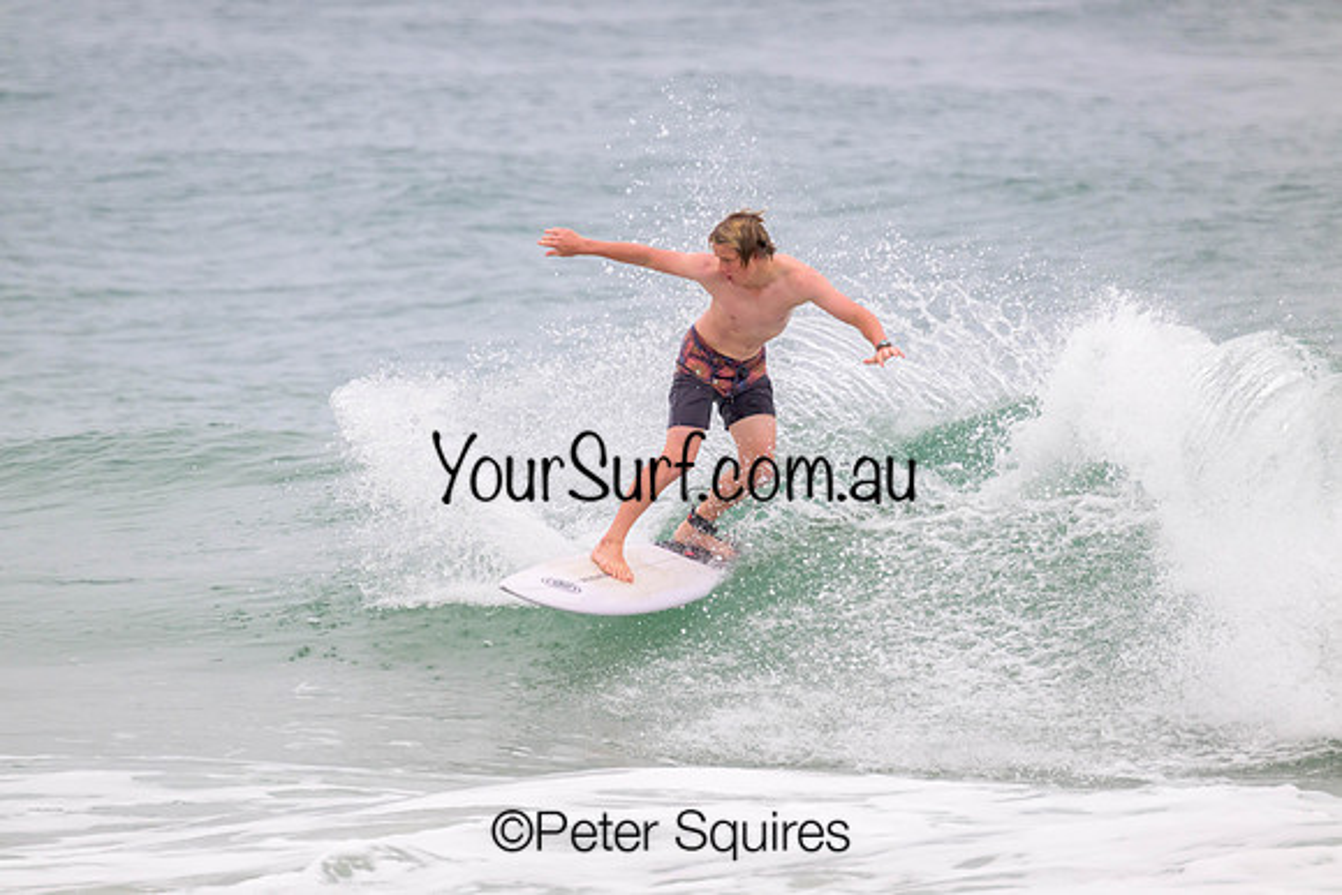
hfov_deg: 2.6
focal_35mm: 800
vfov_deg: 1.7
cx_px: 671
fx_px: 29828
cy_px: 448
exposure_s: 1/2000
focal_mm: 800
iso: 1400
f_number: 11
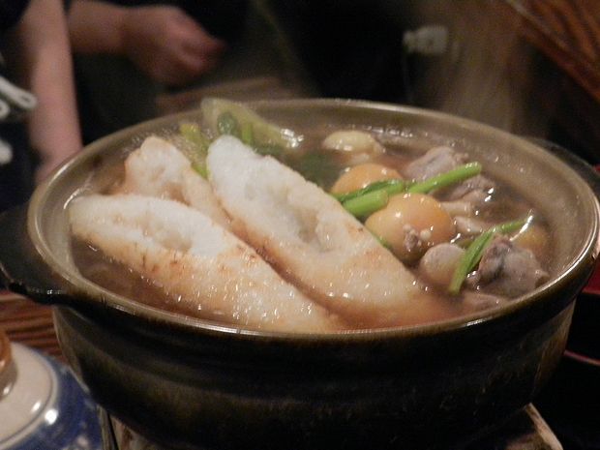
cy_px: 225
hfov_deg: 25.7
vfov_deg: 19.4
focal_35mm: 76
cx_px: 300
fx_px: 1317
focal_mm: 13.5
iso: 1600
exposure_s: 1/13
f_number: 4.8
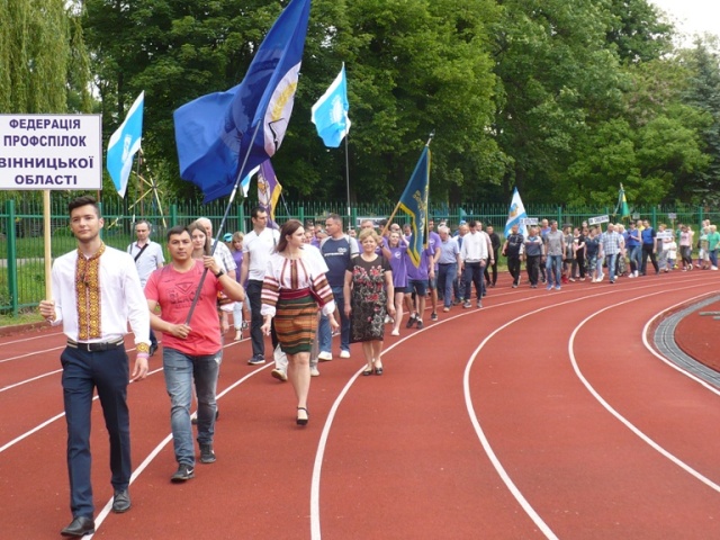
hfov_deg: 38.2
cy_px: 270
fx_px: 1040
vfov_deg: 29.1
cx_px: 360
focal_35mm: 50
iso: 100
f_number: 2.9
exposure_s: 1/200
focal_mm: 7
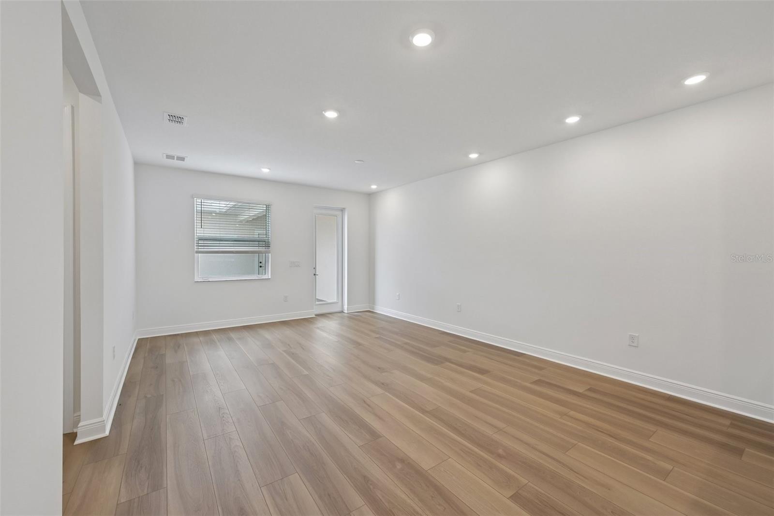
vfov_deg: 81.2
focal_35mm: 14
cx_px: 387
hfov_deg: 104.3
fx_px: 301
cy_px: 258
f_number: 8
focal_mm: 14
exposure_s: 1/60
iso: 400
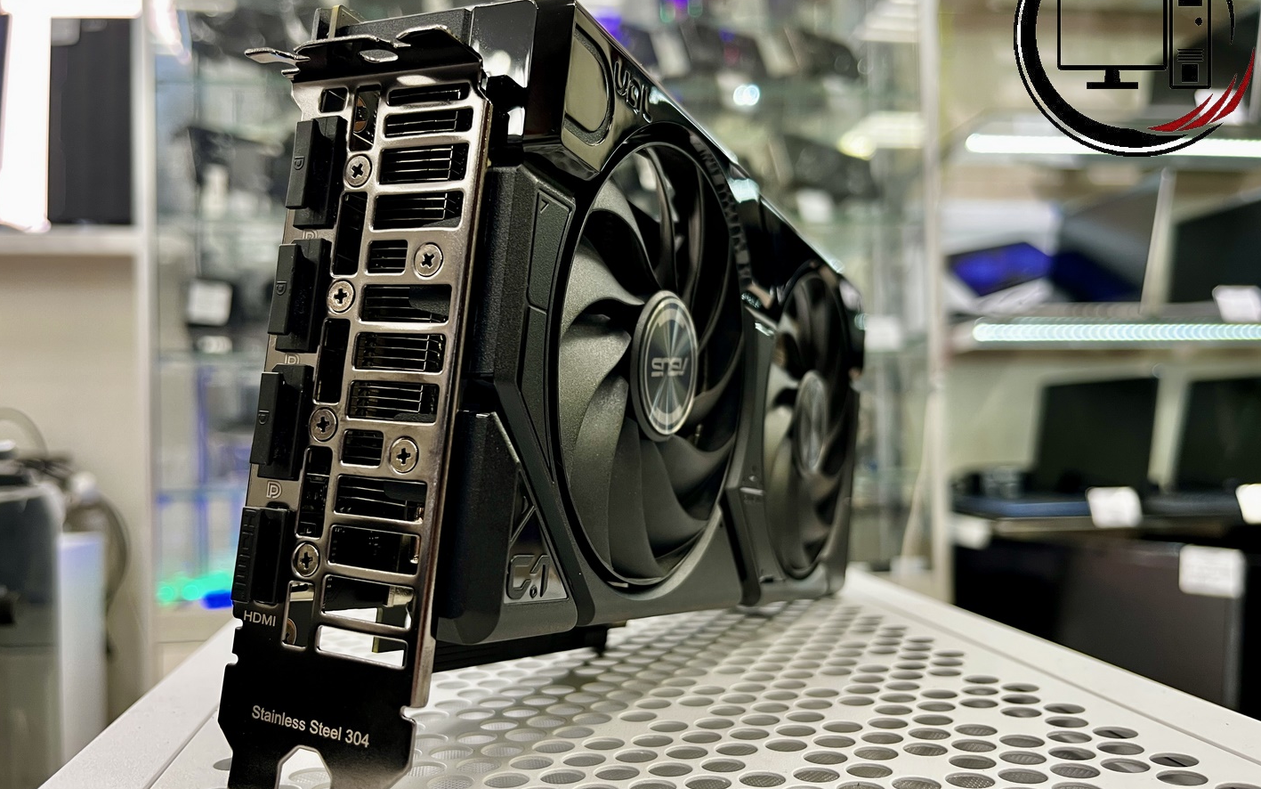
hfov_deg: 66.5
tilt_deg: +0.5
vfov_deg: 44.6
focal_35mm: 28
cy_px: 400
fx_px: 962
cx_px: 622
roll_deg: +0.5
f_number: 1.6
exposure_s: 1/50
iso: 100
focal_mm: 5.1
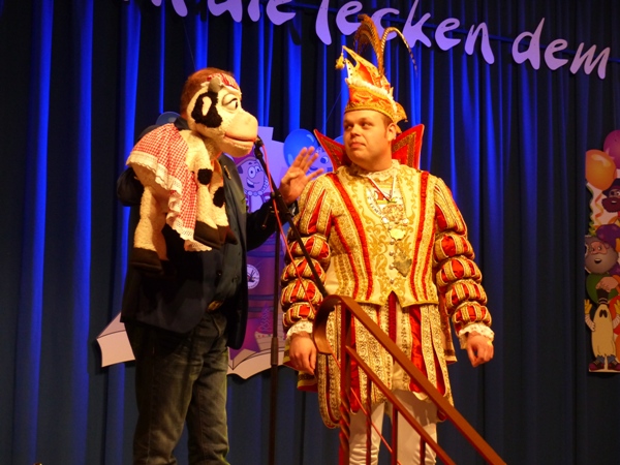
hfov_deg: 19.3
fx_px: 1827
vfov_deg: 14.5
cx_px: 310
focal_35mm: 102
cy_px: 232
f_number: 2.8
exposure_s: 1/60
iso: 400
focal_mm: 18.3
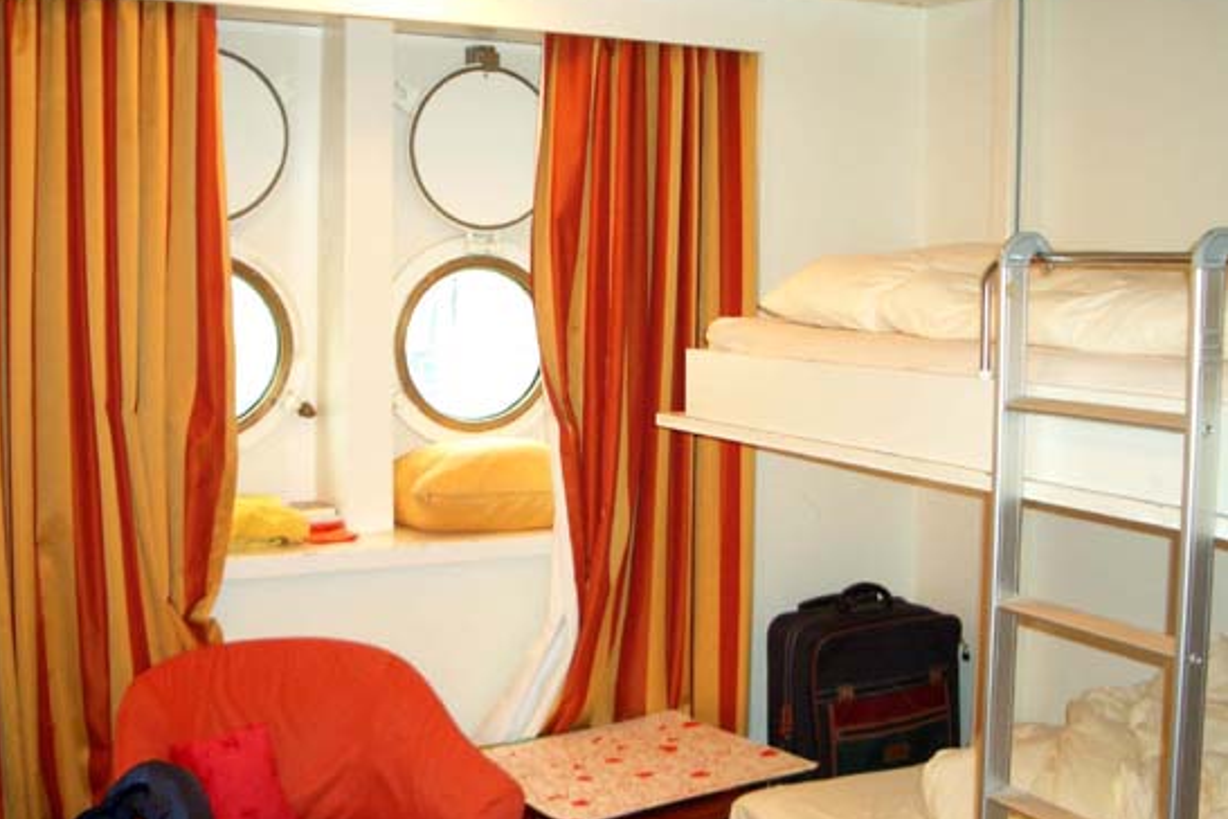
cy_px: 431
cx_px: 612
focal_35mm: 43
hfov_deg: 45.4
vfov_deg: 31.2
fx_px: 1467
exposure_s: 1/60
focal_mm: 6.8
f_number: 2.8
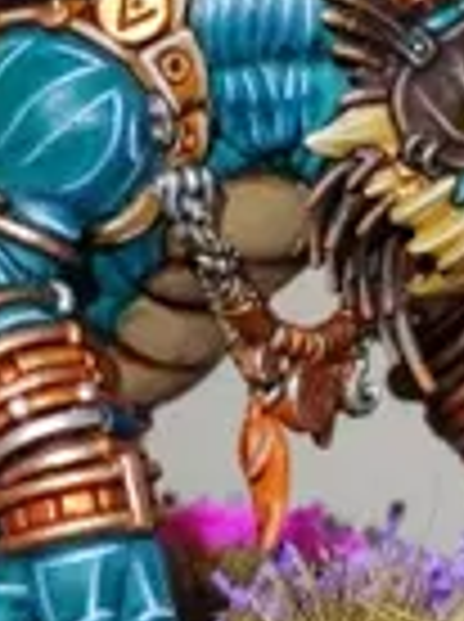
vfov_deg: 7.9
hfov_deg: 5.9
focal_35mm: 249
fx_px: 4464
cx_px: 273
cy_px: 14
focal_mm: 5.52
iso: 800
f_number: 1.9
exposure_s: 1/100
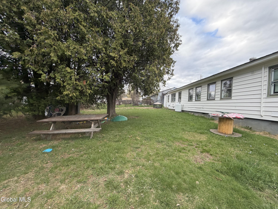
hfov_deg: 102.1
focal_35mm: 14
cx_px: 139
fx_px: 112
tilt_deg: +1.9
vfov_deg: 85.7
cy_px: 104
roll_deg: -1.1
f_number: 2.2
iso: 64
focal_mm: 2.22
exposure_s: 1/161
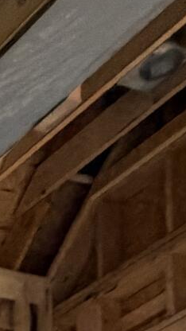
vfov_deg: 14.2
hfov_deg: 8.0
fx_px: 964
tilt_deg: +4.5
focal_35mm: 110
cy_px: 763
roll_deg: -0.8
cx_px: -499
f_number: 2.2
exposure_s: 1/73
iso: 320
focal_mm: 2.22
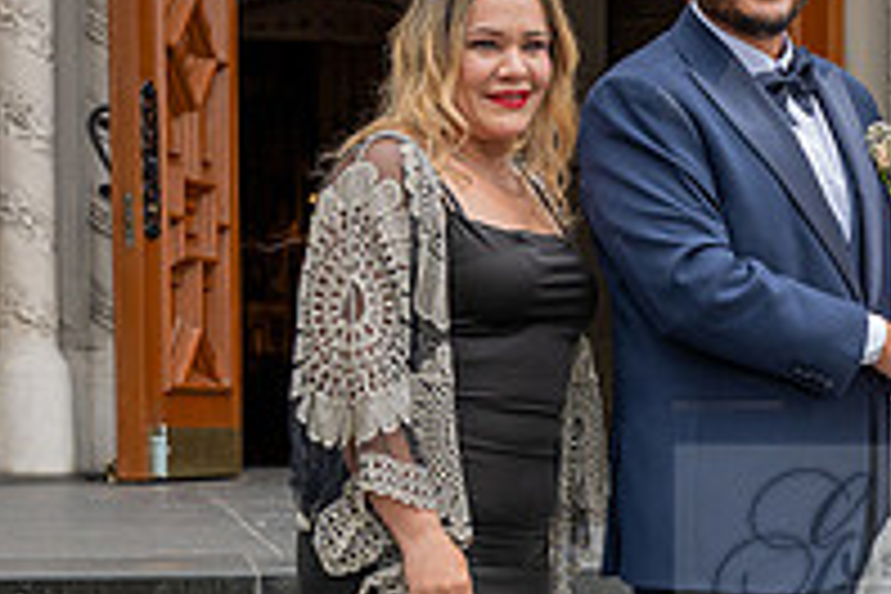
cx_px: 1066
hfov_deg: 16.4
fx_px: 2970
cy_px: 551
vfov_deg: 11.3
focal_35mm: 120
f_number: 5
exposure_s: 1/250
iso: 250
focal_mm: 41
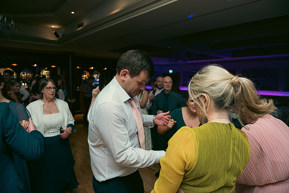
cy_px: 96
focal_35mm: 24
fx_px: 193
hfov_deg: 73.7
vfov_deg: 53.2
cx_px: 144
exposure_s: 1/160
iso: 500
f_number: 3.5
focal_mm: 24
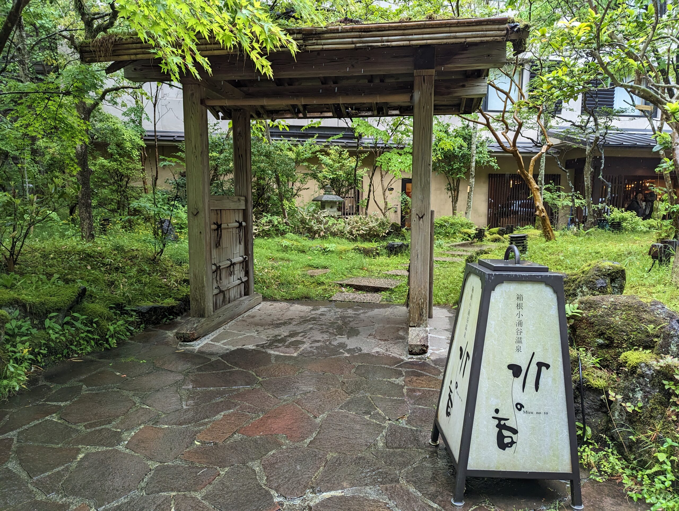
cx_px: 340
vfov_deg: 56.9
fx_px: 471
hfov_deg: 71.5
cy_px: 256
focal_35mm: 24
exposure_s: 1/517
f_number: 1.85
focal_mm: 6.81
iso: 365
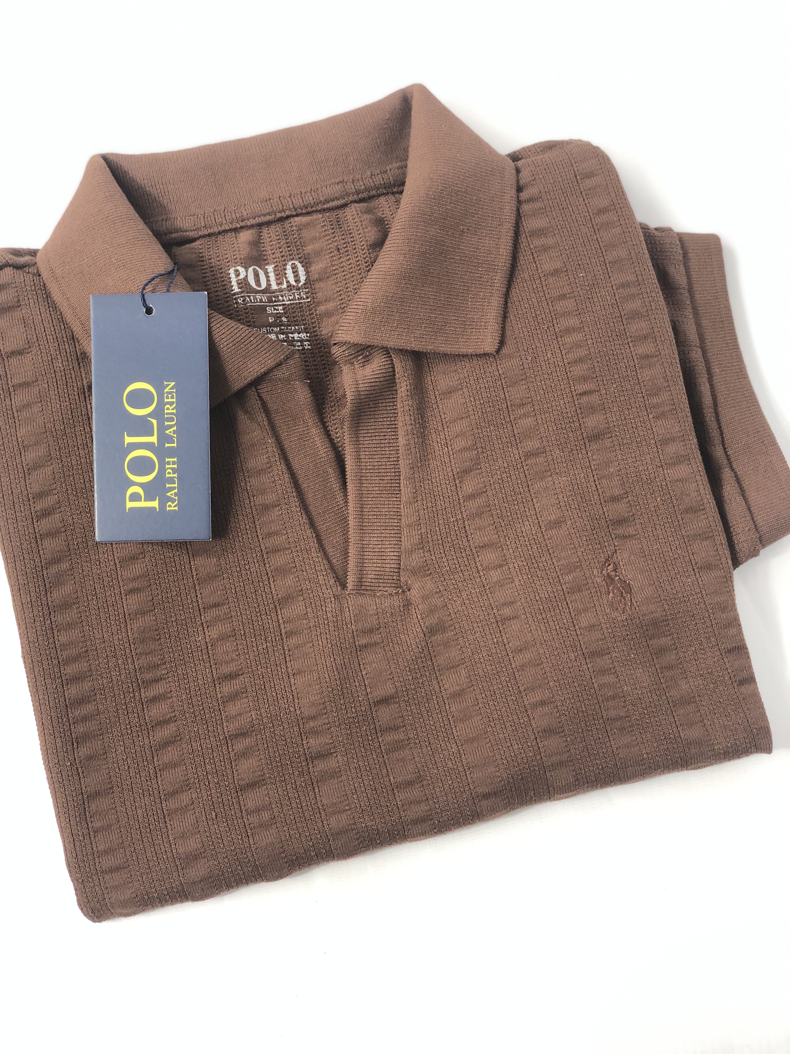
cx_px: 395
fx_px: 1582
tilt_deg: -74.8
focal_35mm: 52
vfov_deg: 36.8
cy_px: 527
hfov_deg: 28.0
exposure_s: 1/60
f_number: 2.4
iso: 40
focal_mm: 6
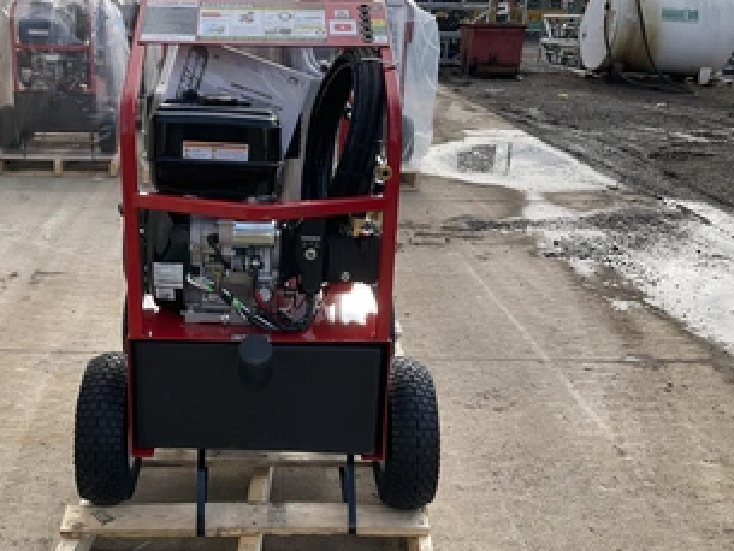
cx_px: 258
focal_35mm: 38
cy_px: 272
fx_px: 806
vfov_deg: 37.7
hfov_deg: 48.3
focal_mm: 3
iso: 25
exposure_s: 1/586
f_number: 1.8
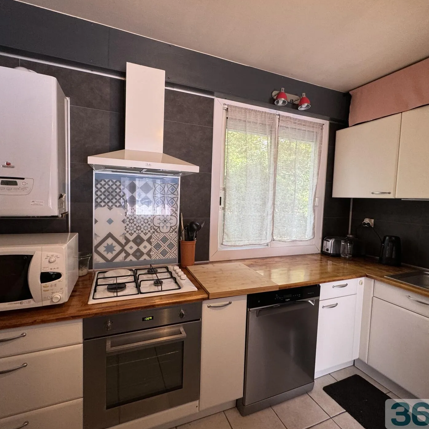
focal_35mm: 17
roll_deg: -1.9
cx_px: 211
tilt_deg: -3.8
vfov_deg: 84.0
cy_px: 211
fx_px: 238
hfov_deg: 84.0
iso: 160
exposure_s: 1/99
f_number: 2.2
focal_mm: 2.22
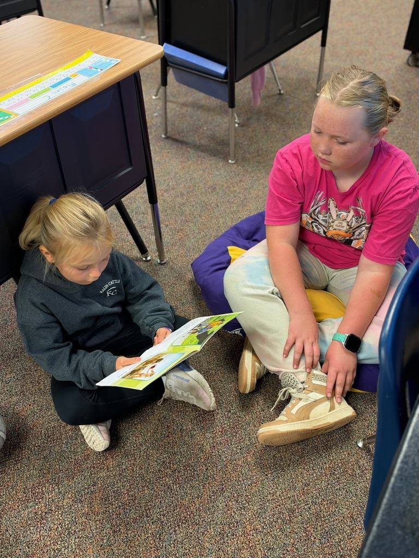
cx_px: 210
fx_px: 516
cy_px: 279
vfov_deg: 56.8
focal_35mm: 32
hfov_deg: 44.2
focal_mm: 6.93
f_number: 1.8
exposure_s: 1/60
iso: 400
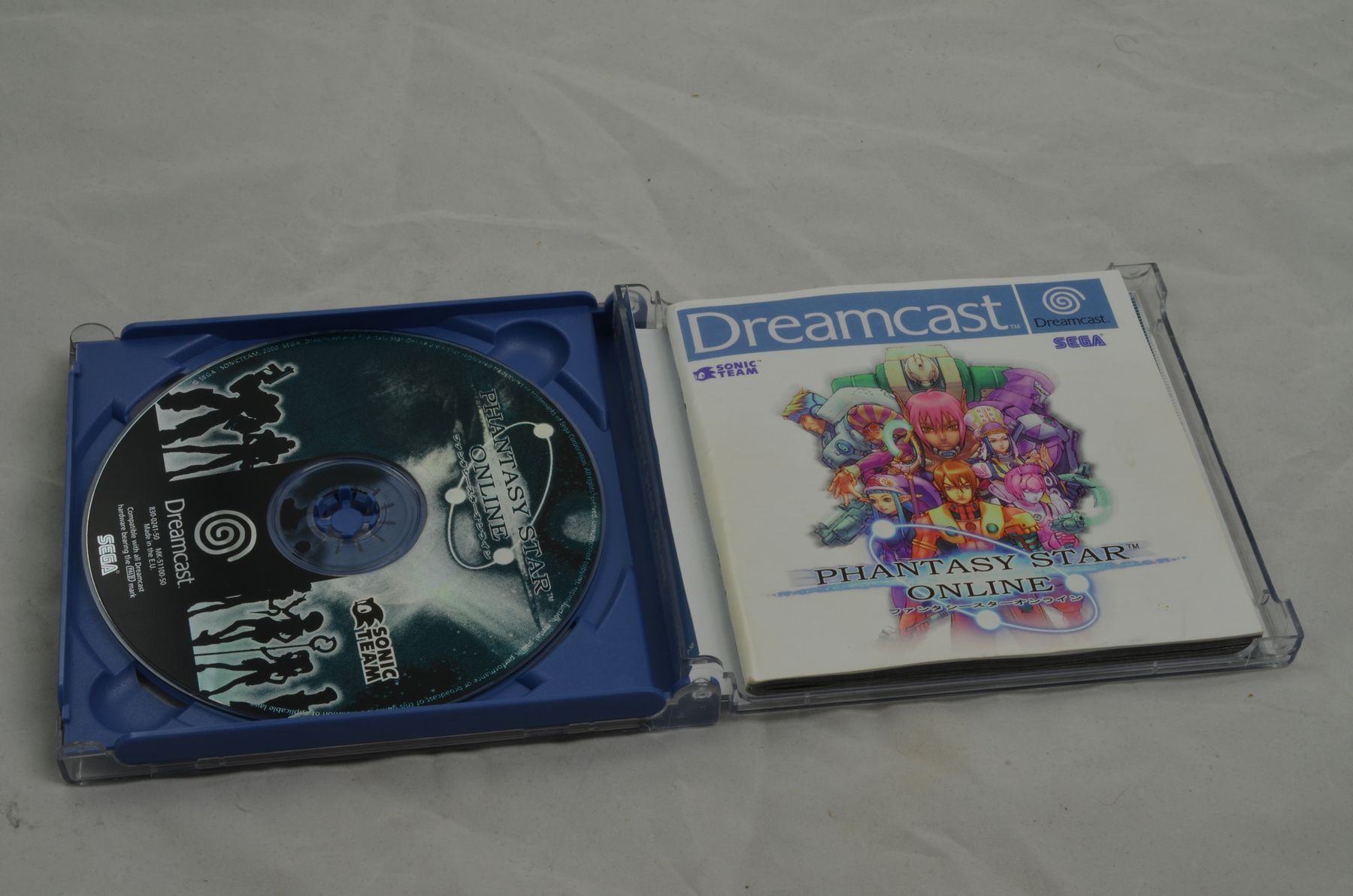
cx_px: 676
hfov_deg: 33.5
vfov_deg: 22.5
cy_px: 448
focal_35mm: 60
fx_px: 2251
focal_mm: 40
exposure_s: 1/3
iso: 100
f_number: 20
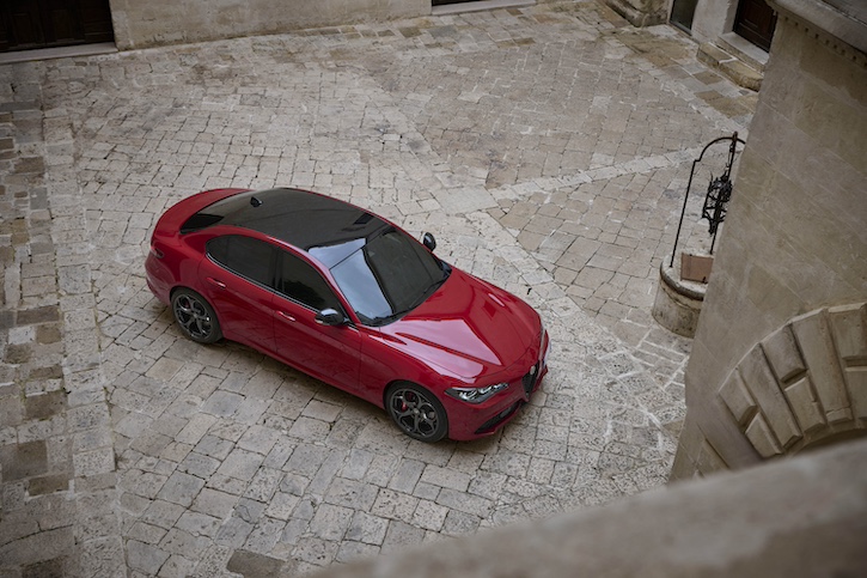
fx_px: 963
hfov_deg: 48.5
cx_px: 434
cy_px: 289
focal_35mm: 40
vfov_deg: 33.4
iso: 320
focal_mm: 40
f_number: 5.6
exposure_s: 1/80
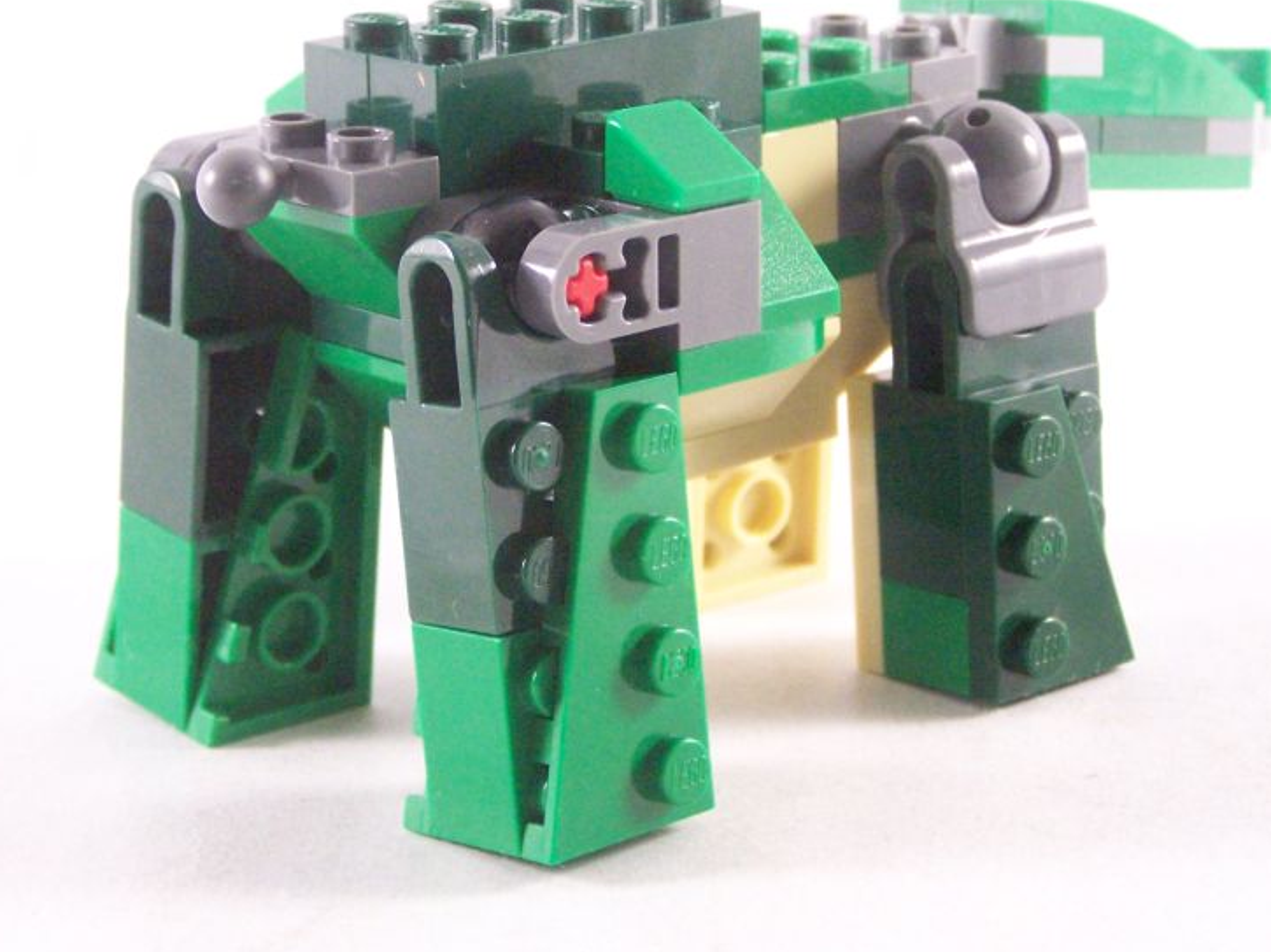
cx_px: 621
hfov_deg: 18.6
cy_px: 312
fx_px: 3890
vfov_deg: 13.9
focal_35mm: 106
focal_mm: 12.4
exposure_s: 1/60
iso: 400
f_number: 3.2
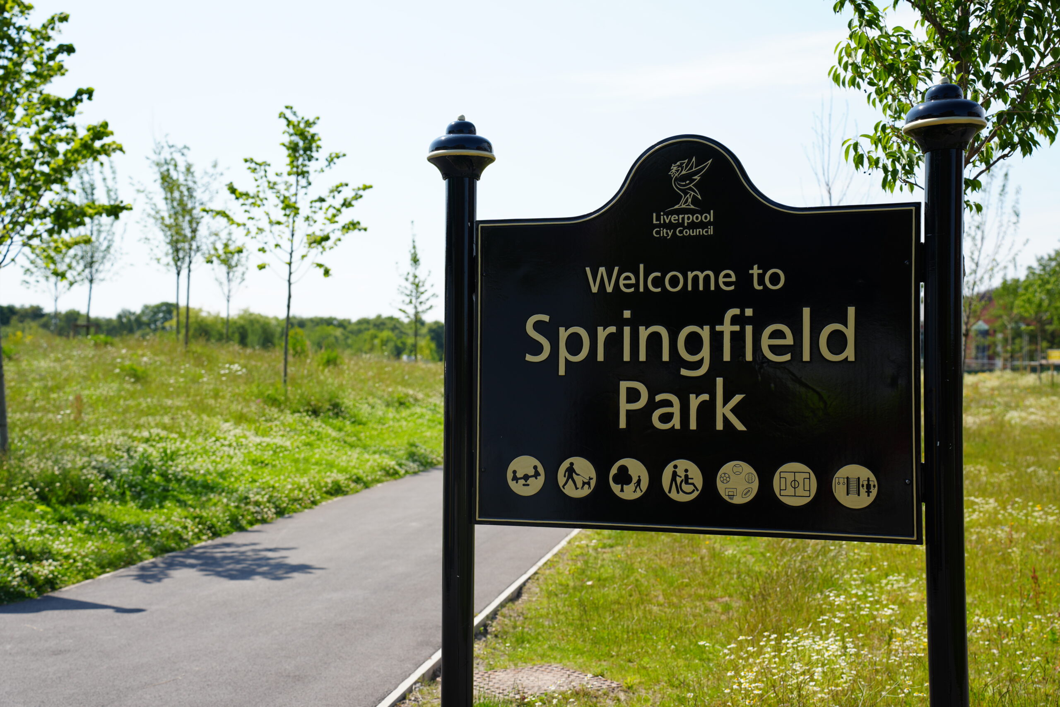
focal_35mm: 53
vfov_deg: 25.5
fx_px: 1561
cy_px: 354
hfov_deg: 37.5
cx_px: 530
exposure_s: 1/400
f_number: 5
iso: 100
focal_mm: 53
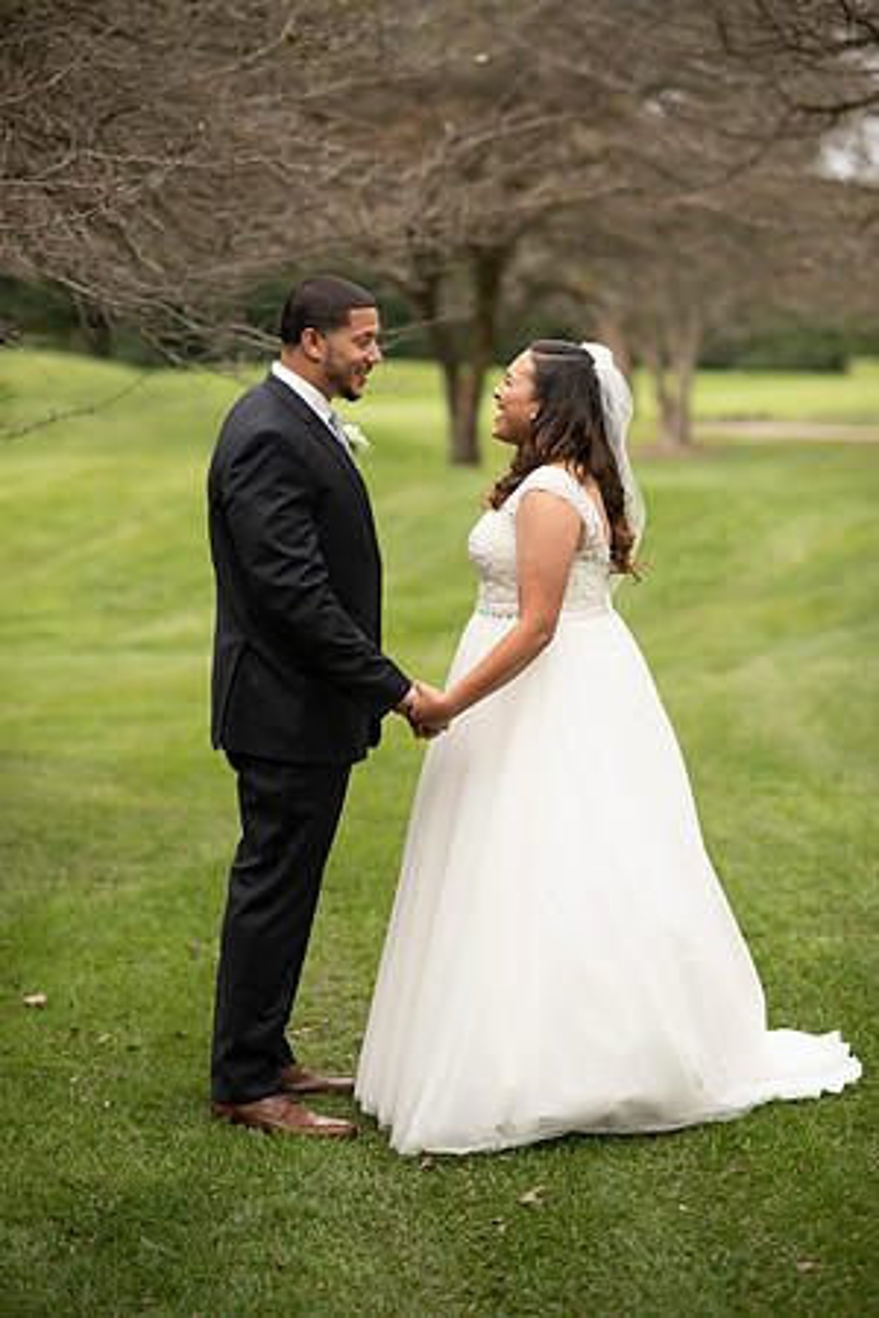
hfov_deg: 16.1
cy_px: 659
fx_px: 3113
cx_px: 440
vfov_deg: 23.9
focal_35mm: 85
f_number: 2.2
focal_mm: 85
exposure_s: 1/400
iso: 125
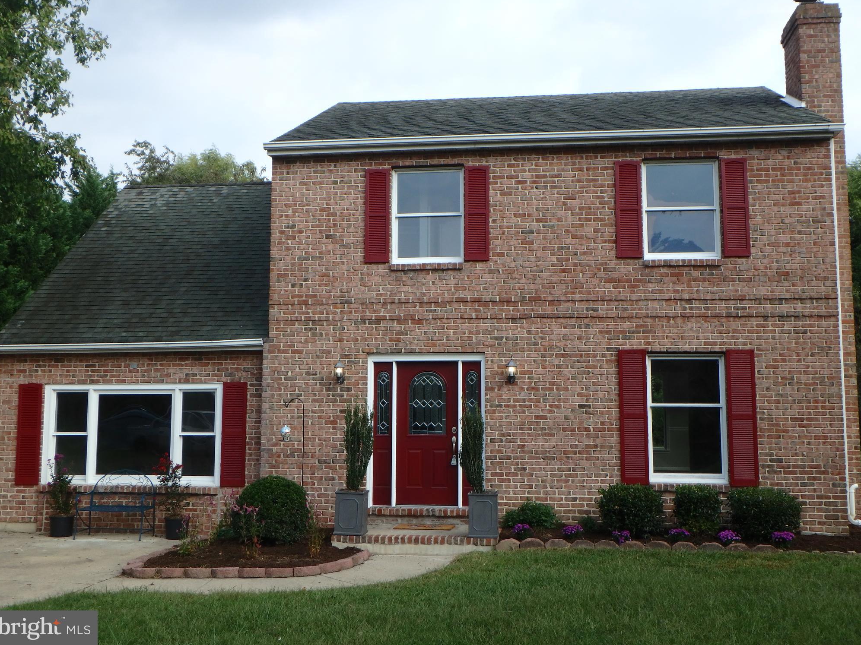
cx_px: 432
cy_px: 314
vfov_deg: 38.7
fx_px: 920
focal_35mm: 37
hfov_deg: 50.1
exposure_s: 1/250
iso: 125
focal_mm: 6.4
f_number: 5
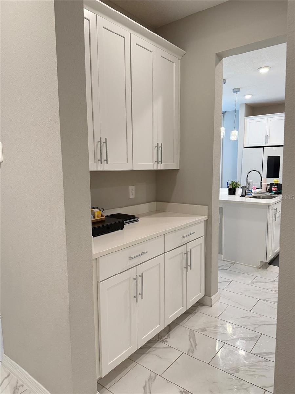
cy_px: 197
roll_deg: -0.5
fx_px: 273
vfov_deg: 71.6
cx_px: 148
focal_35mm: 24
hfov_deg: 56.8
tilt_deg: -6.3
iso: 200
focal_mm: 6.76
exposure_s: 1/136
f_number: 1.78
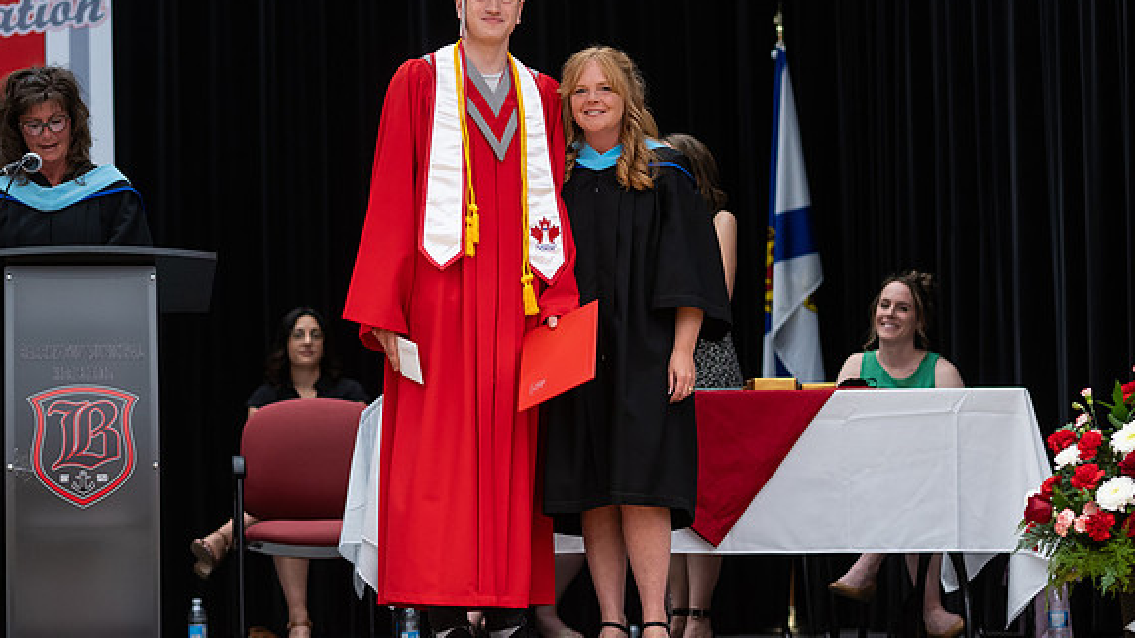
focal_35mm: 111
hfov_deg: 19.3
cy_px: 275
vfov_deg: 10.9
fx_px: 3340
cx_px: 568
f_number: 2.8
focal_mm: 85
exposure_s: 1/200
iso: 1000
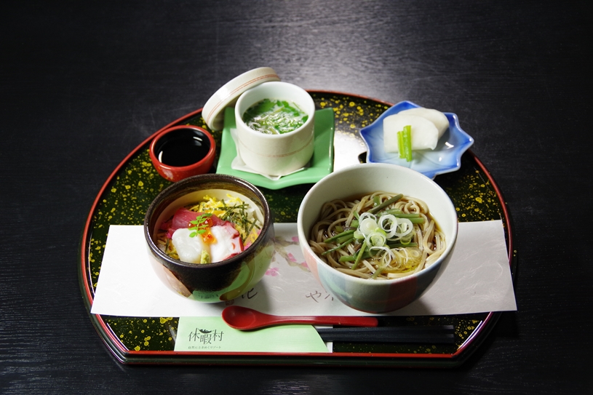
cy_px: 198
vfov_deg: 22.6
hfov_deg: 33.4
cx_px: 296
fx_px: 988
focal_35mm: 60
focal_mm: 40
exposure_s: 1/100
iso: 800
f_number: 4.5
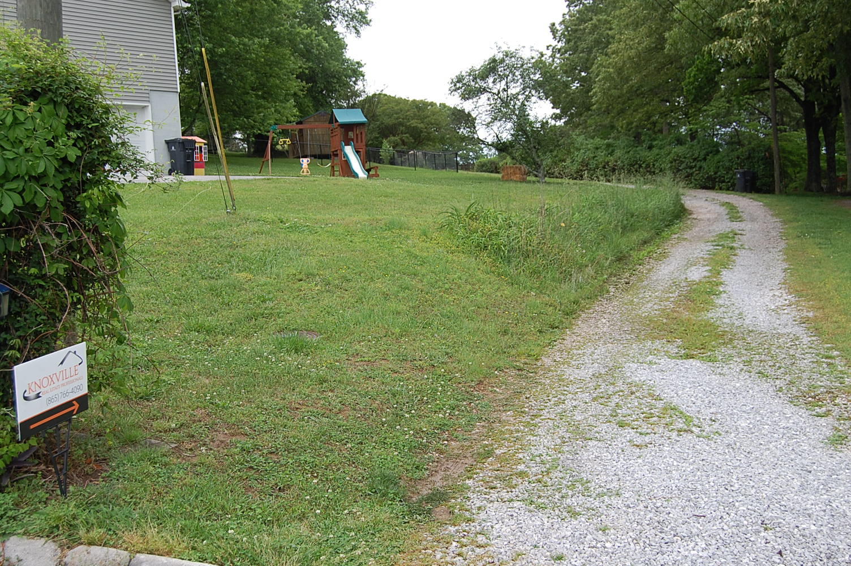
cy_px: 283
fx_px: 921
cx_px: 426
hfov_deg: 49.6
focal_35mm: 39
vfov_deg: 34.1
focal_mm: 26
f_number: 6.3
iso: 200
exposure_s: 1/160
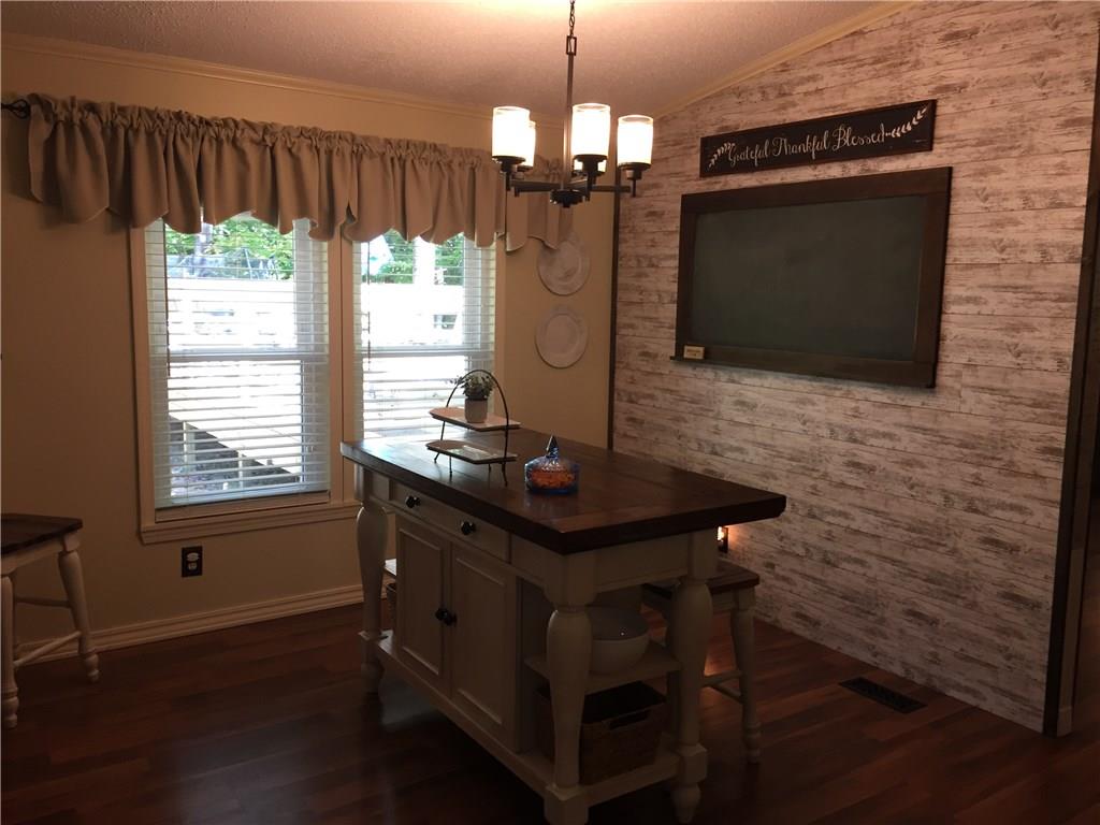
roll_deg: -2.2
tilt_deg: -6.1
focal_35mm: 29
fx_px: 922
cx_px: 550
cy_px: 412
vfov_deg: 48.2
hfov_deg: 61.7
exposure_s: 1/30
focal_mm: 4.15
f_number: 2.2
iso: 64
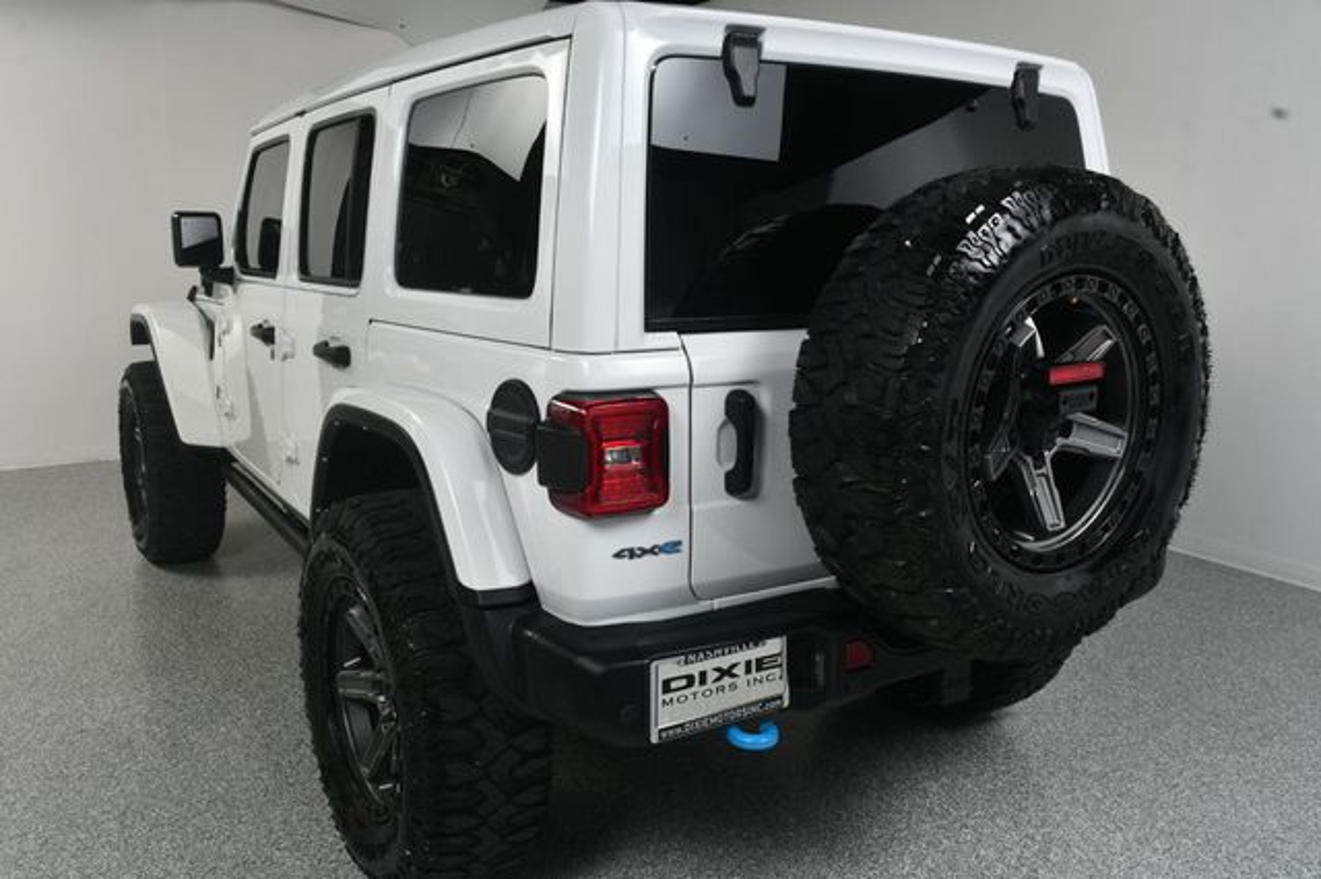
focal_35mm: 30
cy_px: 440
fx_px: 1100
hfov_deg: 62.0
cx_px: 660
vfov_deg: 43.6
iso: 100
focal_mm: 20
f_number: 13
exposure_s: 1/160
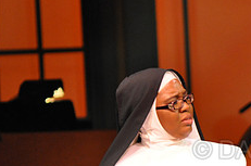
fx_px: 5239
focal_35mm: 753
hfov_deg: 2.7
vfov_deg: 1.8
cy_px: 189
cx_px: 310
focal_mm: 200
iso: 1600
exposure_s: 1/250
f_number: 2.8
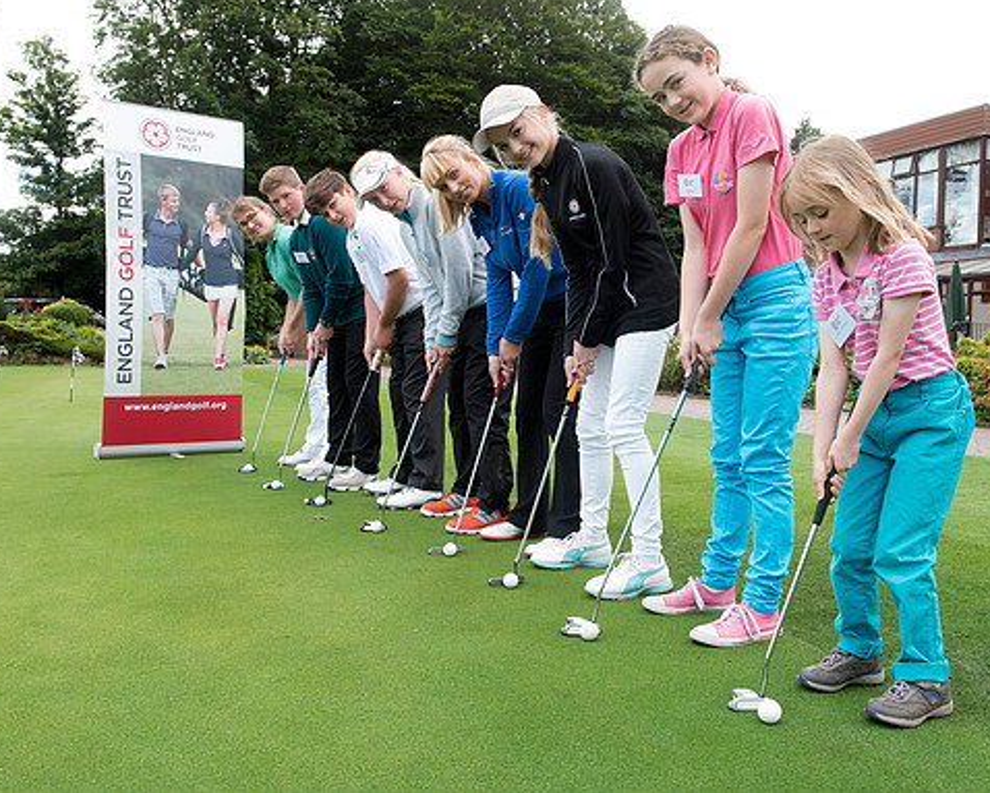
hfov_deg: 54.1
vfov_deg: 44.6
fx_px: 967
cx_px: 536
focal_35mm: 33
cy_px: 394
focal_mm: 29
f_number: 6.3
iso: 500
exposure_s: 1/250
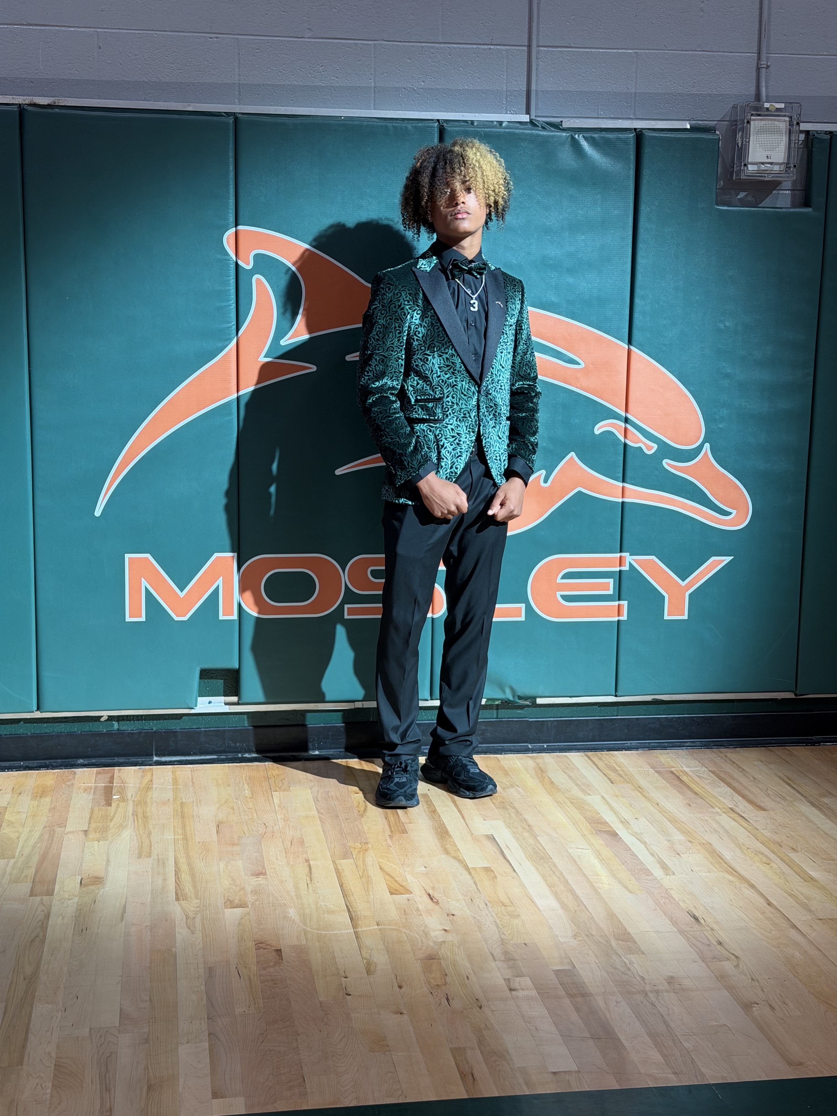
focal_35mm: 48
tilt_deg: -8.0
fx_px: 1547
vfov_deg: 39.7
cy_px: 558
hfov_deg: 30.3
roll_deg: -2.6
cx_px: 418
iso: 100
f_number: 1.78
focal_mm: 6.76
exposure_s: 1/77
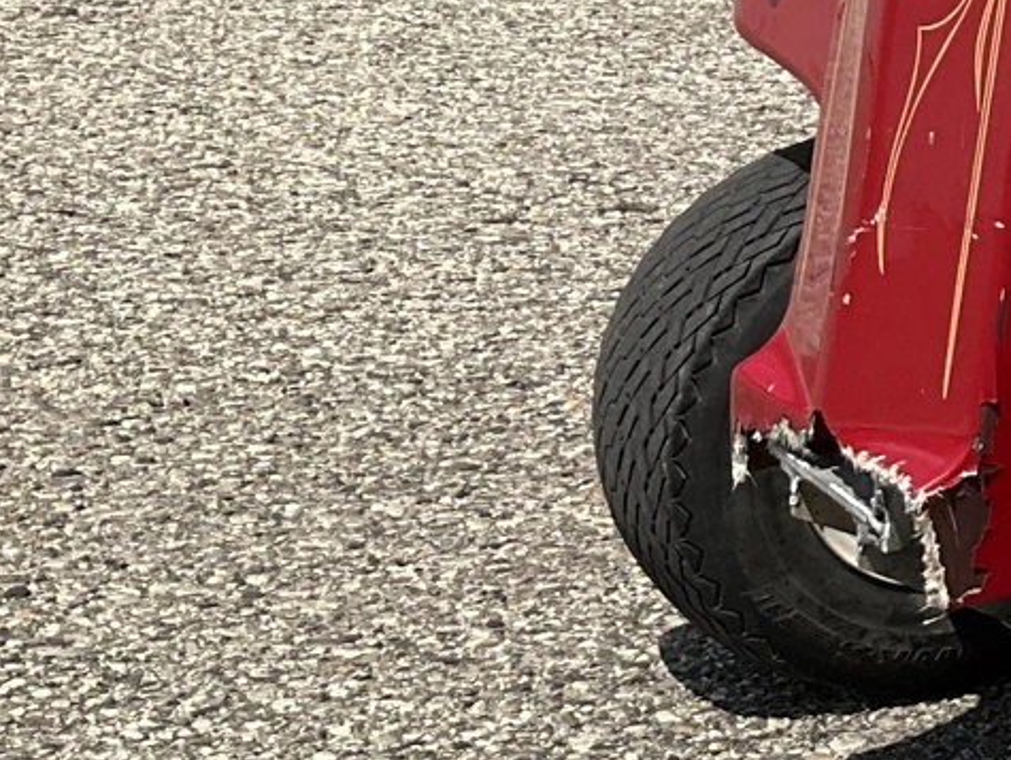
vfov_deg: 12.1
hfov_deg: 13.5
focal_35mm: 122
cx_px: 2105
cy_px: 77
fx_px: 3566
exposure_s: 1/3125
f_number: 1.8
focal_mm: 3
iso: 25
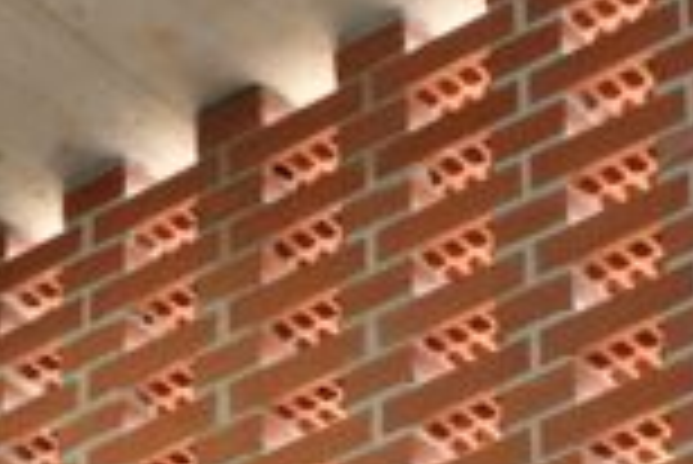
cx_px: 675
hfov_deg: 12.1
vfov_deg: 7.7
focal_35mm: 168
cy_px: 1032
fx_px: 3237
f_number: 3.2
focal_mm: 13.31
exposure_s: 1/250
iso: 1250
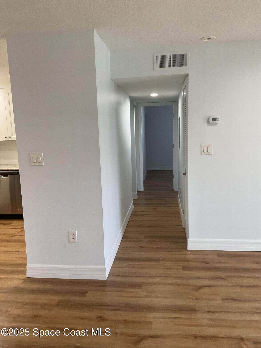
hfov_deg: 48.2
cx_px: 130
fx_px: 292
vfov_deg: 61.7
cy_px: 174
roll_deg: +2.4
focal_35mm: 29
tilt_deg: -9.3
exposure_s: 1/60
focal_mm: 3
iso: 64
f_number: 1.8
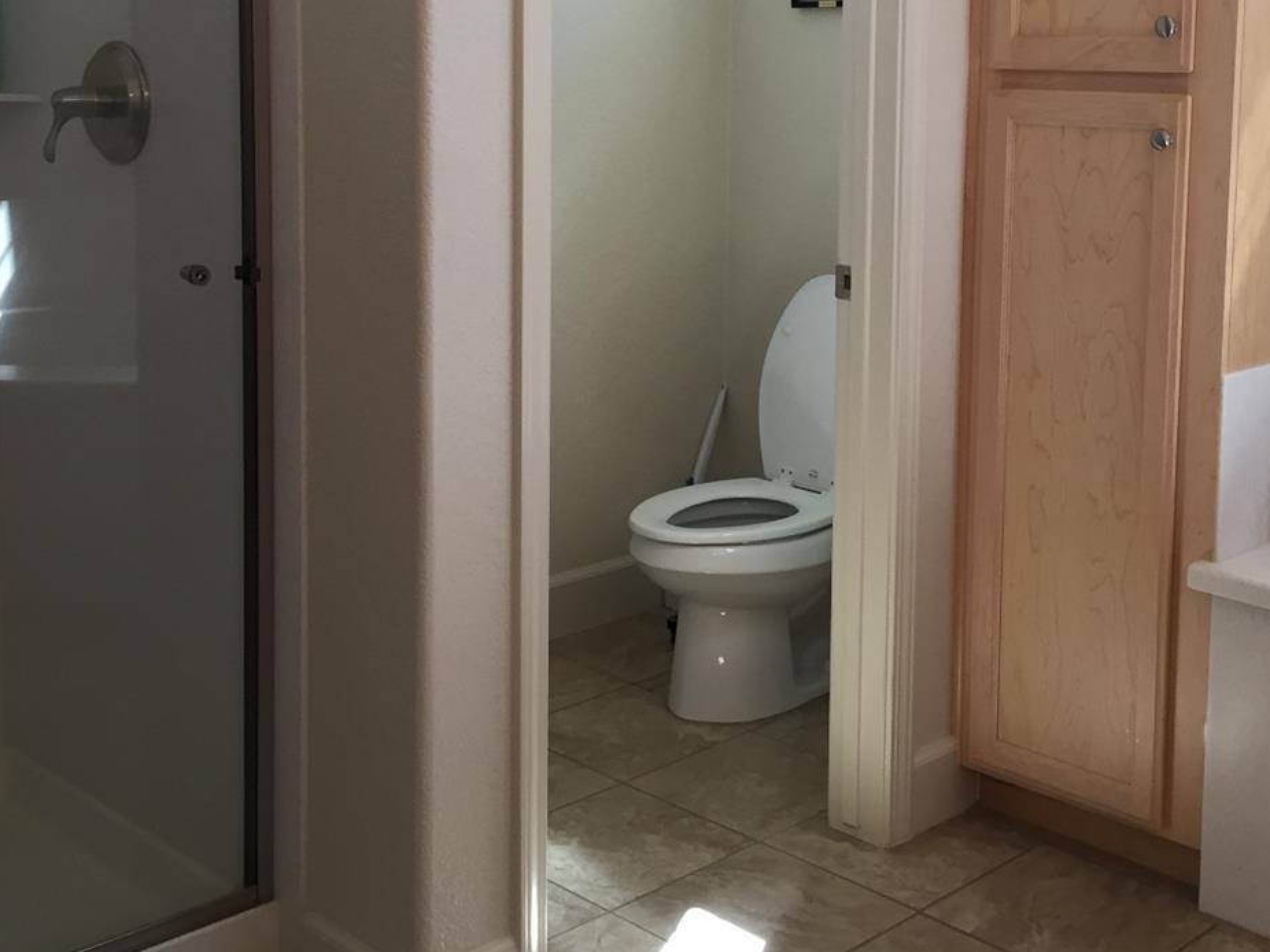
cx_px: 739
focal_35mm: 47
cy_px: 243
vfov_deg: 30.4
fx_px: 1724
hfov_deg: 40.3
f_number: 2.2
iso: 32
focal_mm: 4.15
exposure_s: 1/30
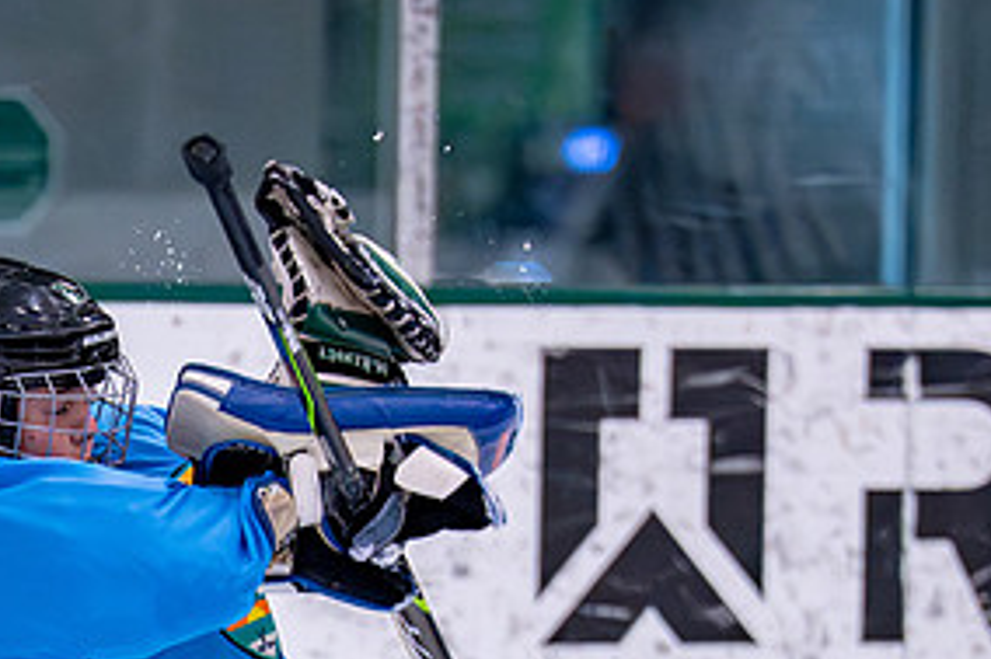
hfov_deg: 2.5
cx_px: 26
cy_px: 916
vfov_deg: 1.7
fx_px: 22449
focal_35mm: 816
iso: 2500
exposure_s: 1/1250
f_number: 2.8
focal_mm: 200
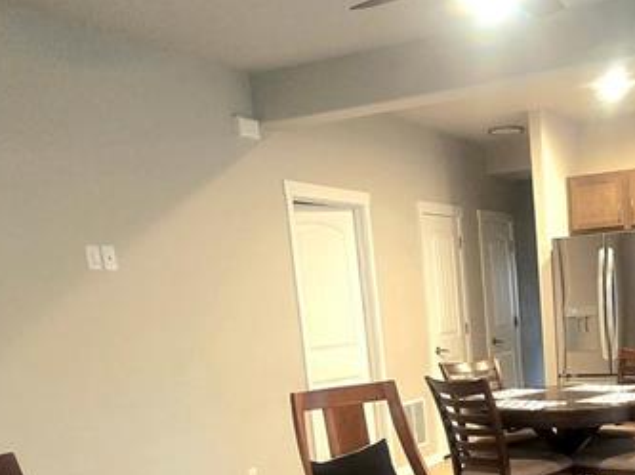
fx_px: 733
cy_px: 484
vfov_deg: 32.7
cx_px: 526
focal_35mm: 40
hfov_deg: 44.1
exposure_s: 1/60.2
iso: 400
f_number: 2.2
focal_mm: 2.2
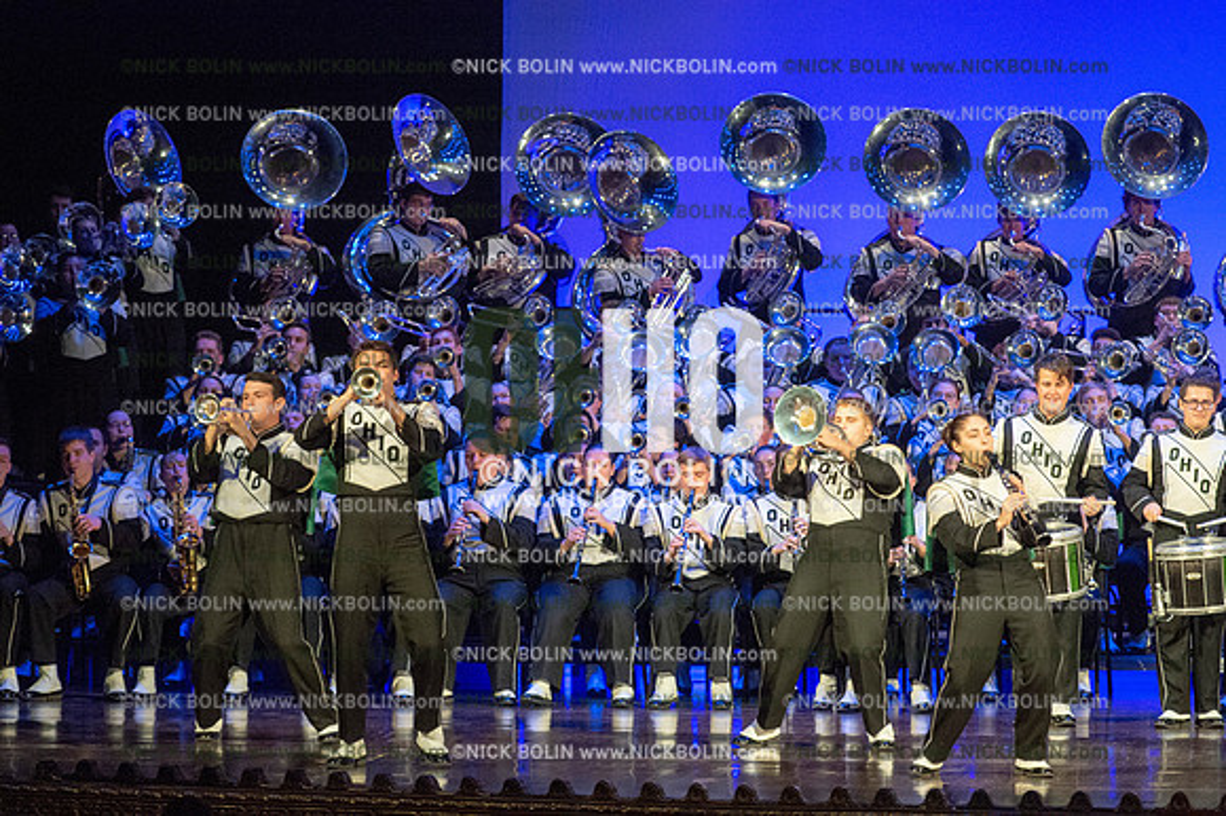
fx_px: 6637
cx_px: 613
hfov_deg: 10.6
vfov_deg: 7.0
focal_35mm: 195
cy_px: 408
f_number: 5.6
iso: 8000
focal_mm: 195
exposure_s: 1/320
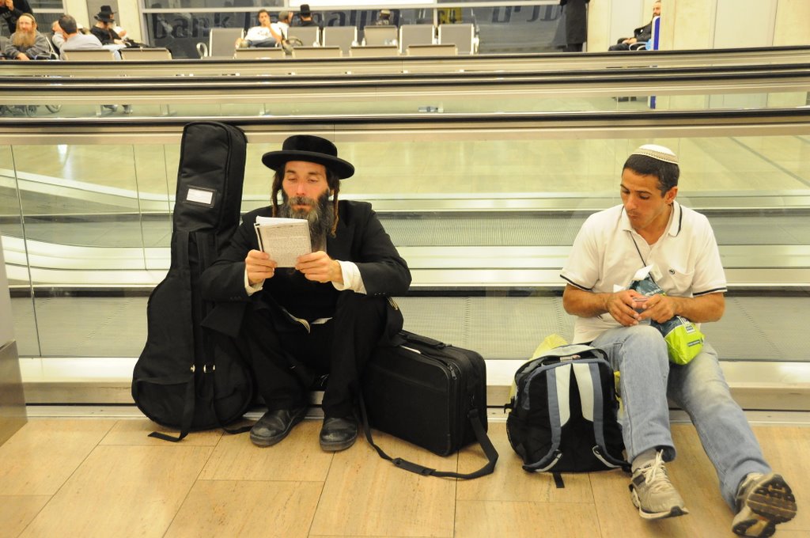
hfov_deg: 45.0
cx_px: 405
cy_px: 269
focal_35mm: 44
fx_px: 977
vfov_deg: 30.8
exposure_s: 1/30
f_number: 4
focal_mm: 29
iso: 2500
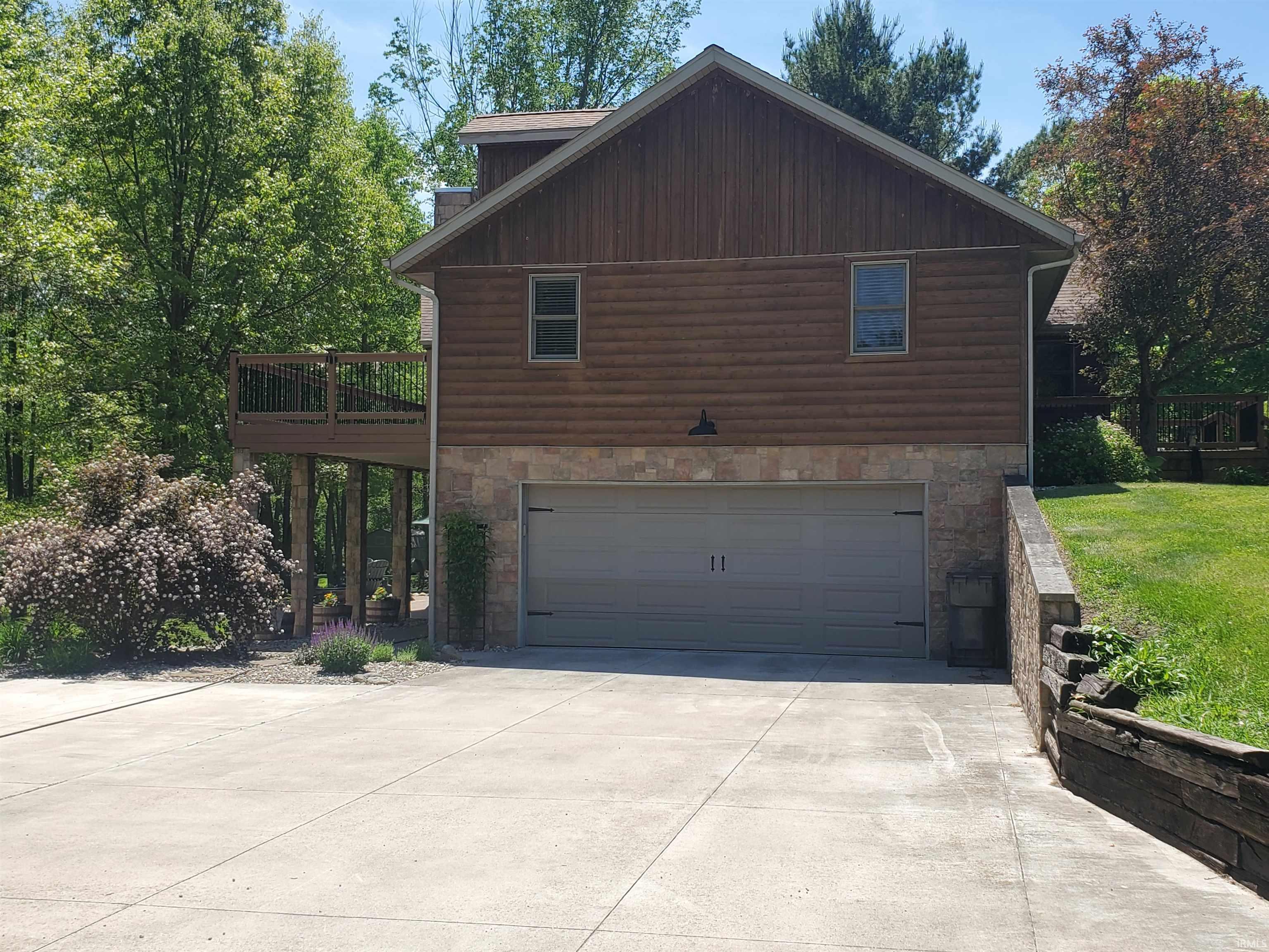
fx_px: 953
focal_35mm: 26
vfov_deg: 53.1
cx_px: 634
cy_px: 476
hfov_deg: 67.3
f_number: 2.4
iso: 50
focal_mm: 4.3
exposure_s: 1/1108
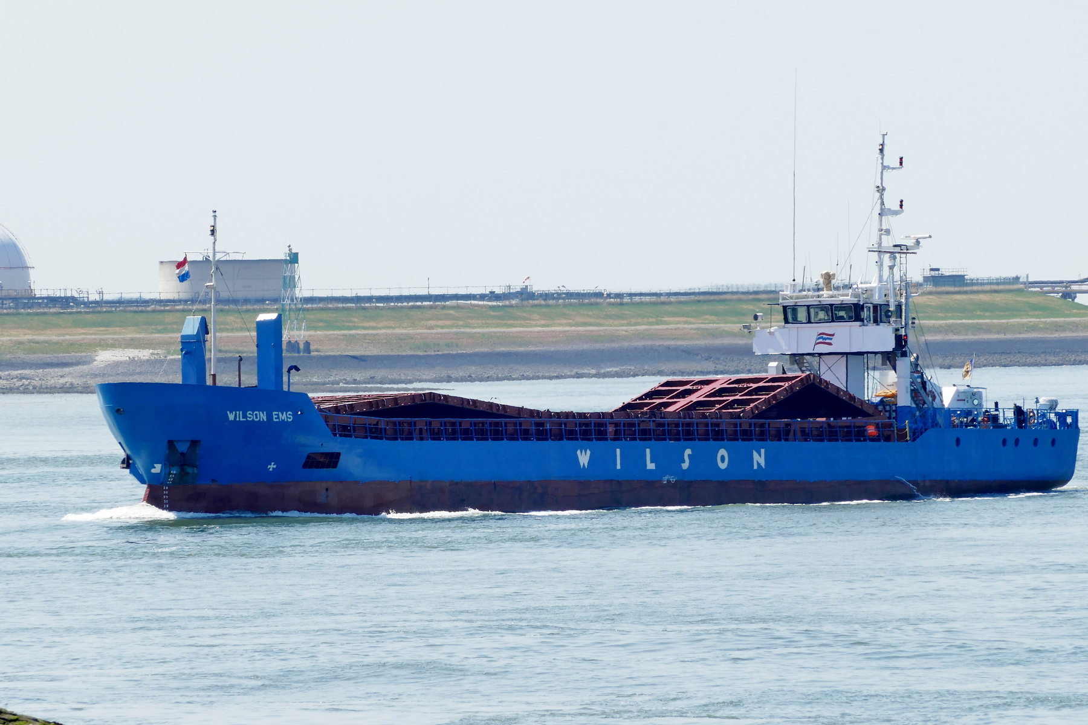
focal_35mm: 539
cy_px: 362
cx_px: 544
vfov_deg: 2.6
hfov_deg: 3.8
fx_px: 16289
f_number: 6.3
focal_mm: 146
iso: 125
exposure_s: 1/500
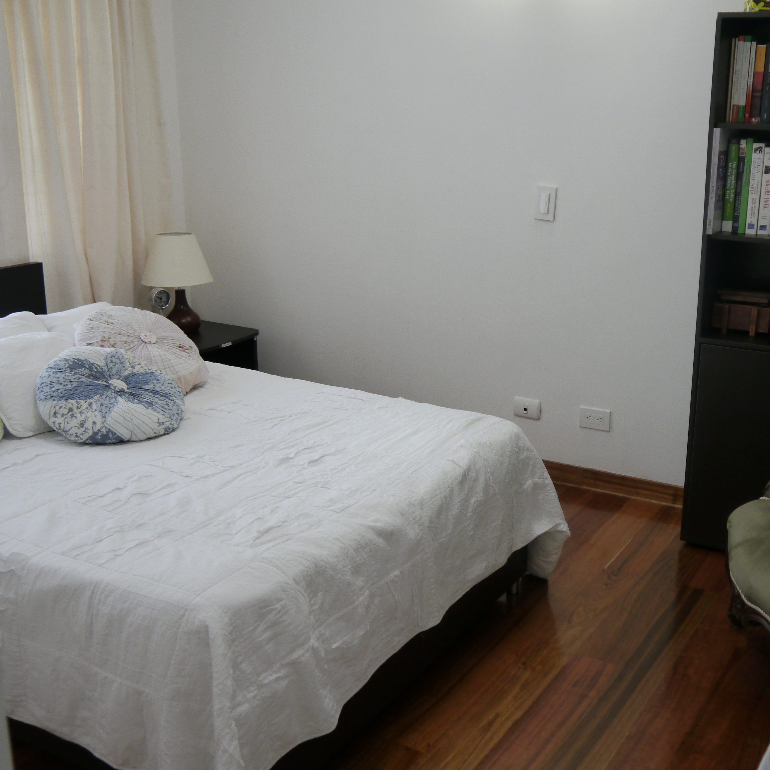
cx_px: 488
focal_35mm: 41
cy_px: 389
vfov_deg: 40.9
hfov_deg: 40.6
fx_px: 1032
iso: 500
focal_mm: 17
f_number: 4
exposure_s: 1/60
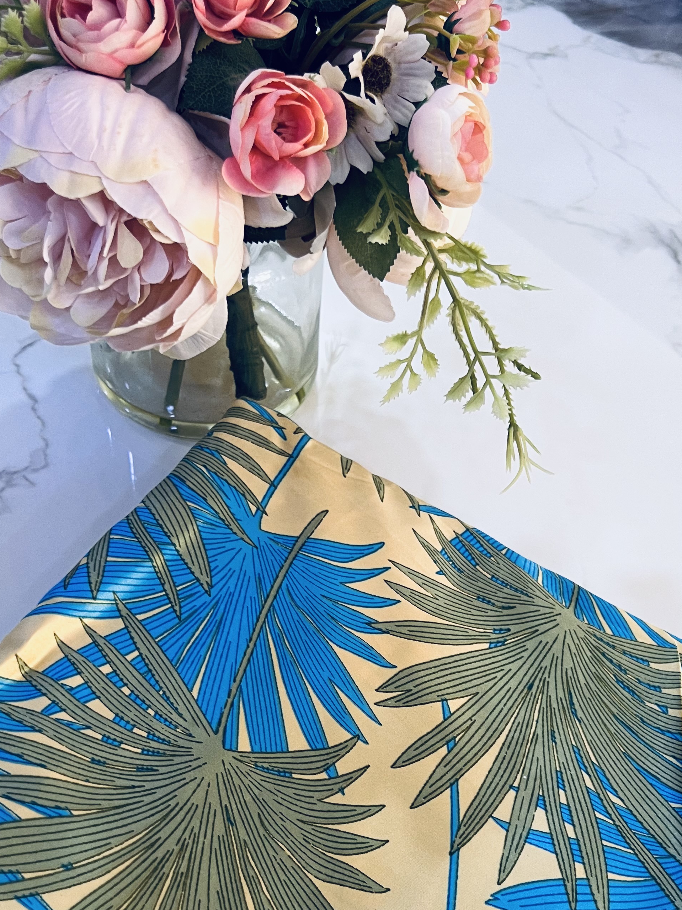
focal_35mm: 41
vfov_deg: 44.7
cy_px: 643
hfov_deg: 35.1
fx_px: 1077
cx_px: 391
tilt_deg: -52.2
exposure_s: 1/50
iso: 80
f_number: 1.5
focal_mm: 5.7
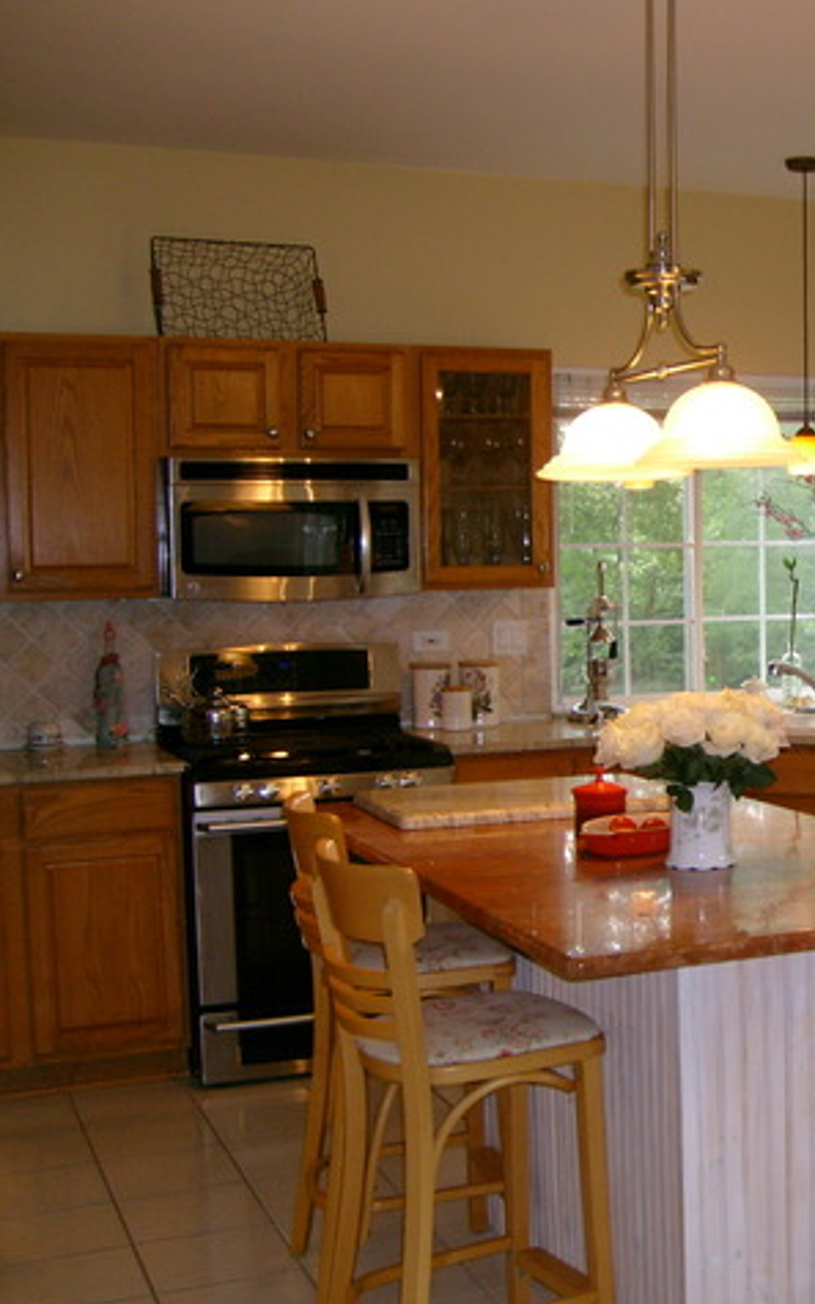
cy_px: 653
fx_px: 1776
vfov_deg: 40.3
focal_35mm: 50
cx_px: 873
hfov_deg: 24.3
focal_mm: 5.8
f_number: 2.8
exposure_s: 1/45
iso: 100
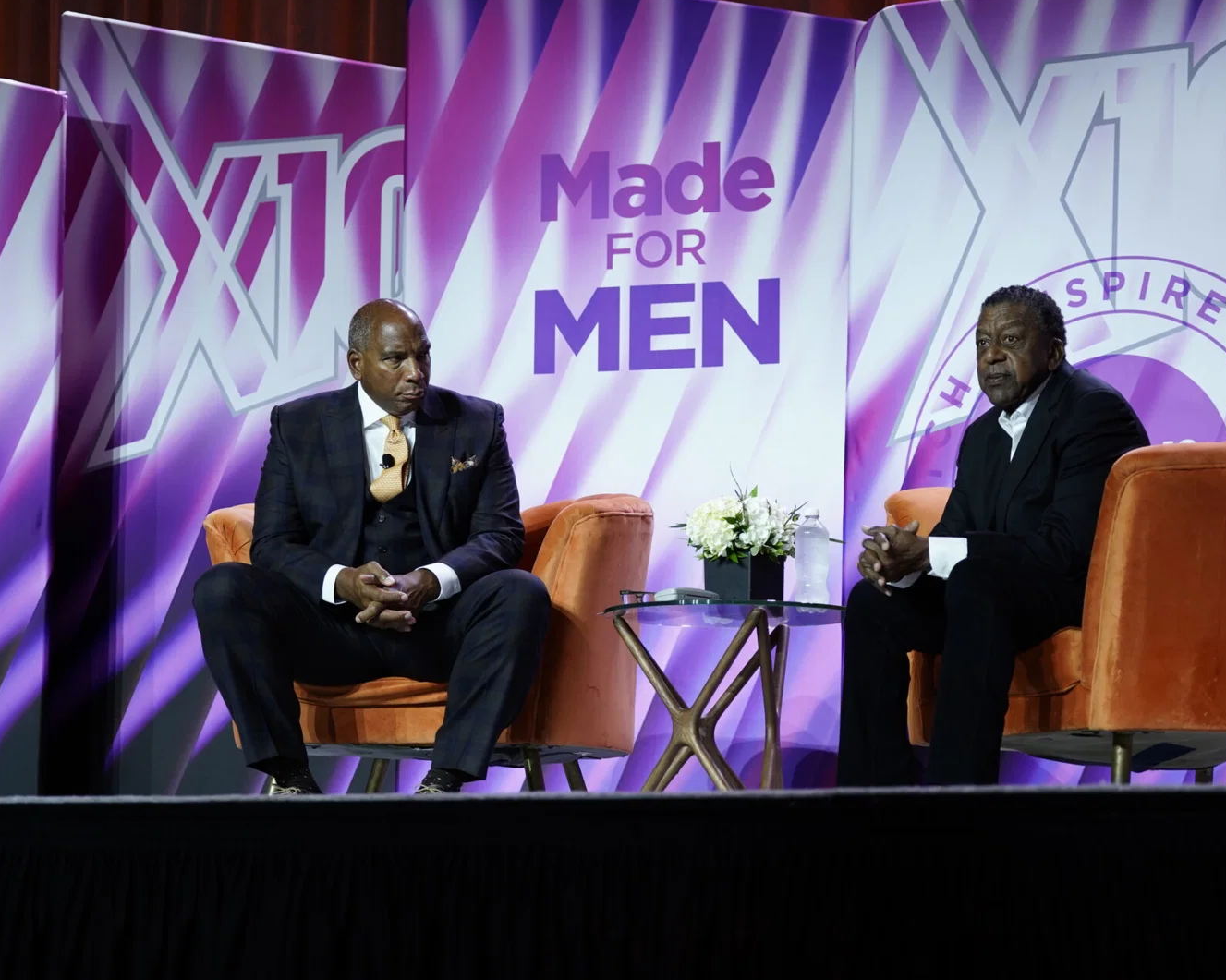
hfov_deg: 18.6
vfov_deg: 14.9
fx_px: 3737
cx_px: 678
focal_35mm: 103
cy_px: 488
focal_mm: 60.7
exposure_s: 1/250
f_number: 3.5
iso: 320
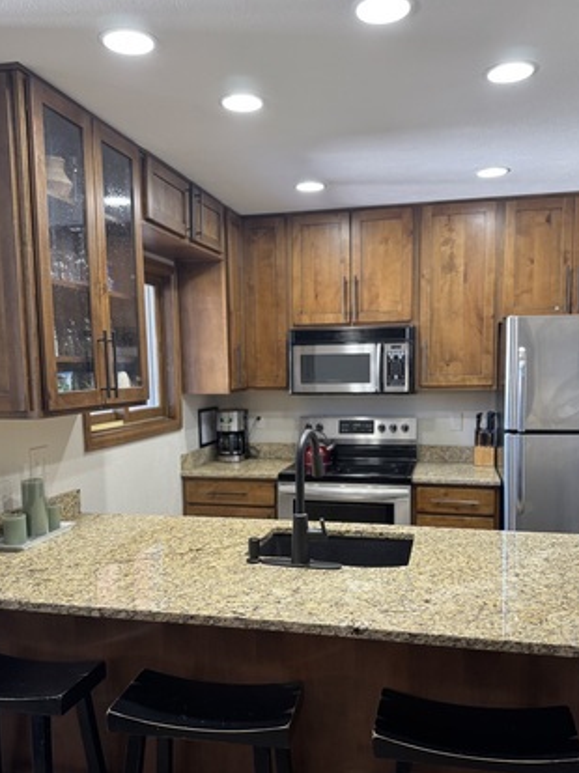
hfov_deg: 48.2
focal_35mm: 29
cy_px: 435
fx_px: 647
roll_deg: +0.8
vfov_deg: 61.5
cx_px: 300
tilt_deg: -7.3
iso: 200
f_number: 1.78
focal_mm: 6.76
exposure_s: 1/60
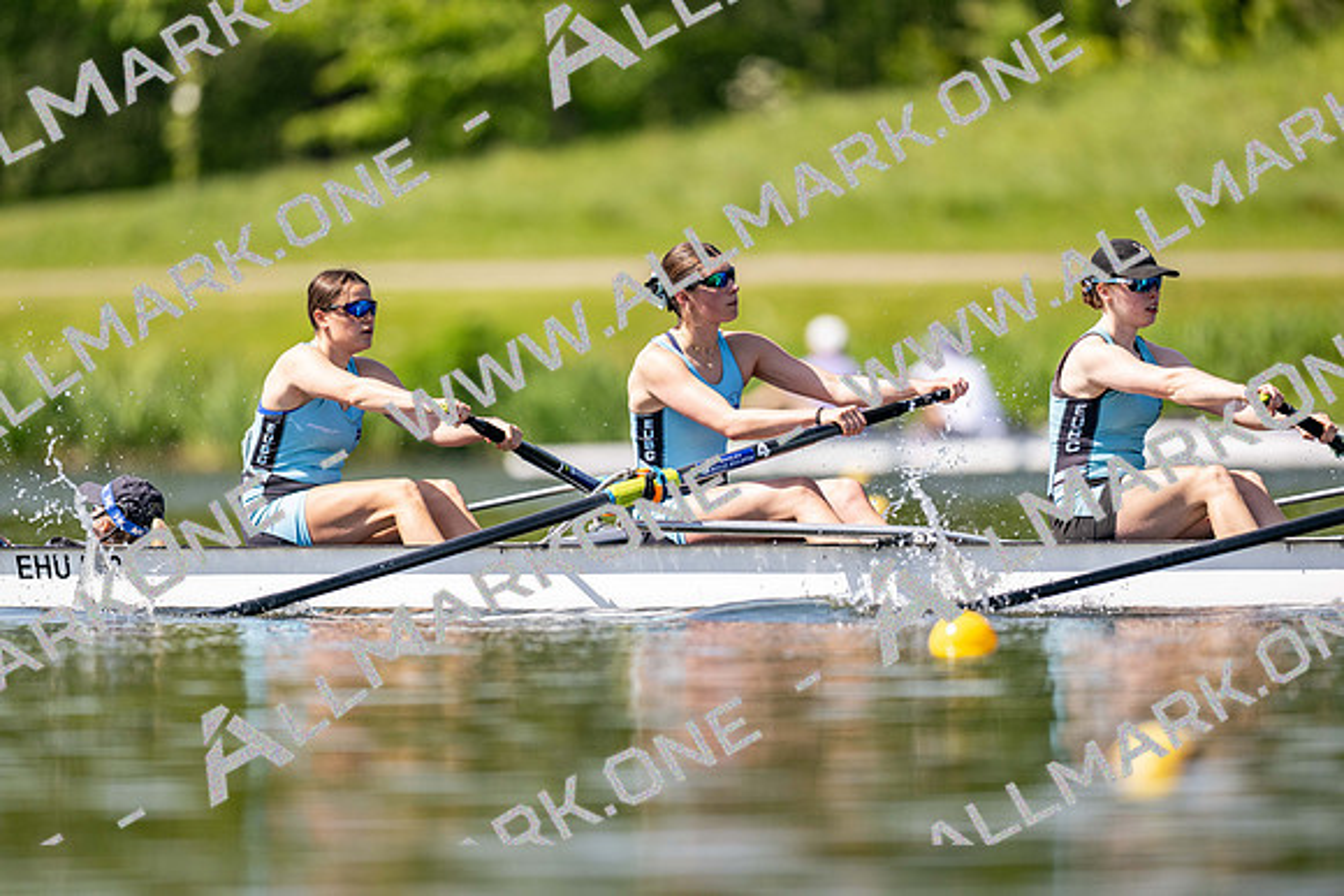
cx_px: 672
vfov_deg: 2.3
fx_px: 22404
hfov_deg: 3.4
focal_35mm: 600
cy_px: 448
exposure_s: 1/2500
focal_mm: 600
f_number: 4
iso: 320
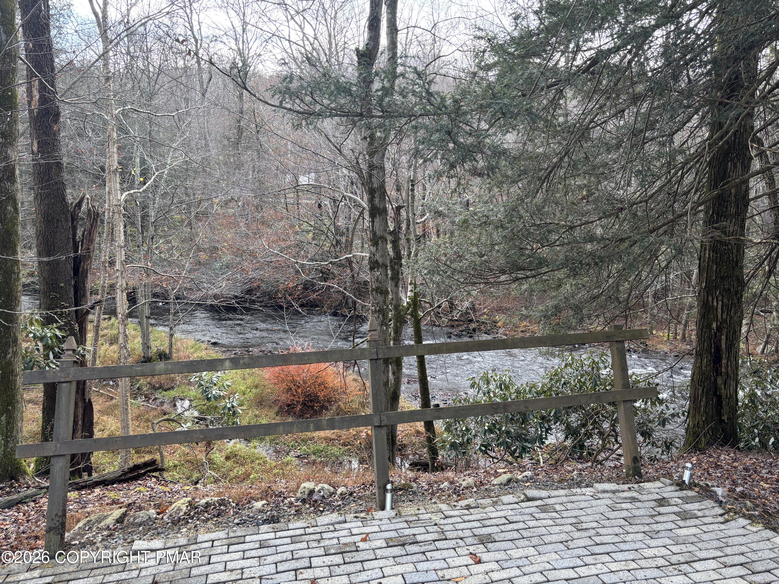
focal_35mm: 26
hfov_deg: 67.3
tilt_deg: -8.2
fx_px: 585
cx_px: 390
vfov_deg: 53.1
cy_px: 292
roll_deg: -1.6
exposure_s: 1/161
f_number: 1.6
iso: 50
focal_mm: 5.96
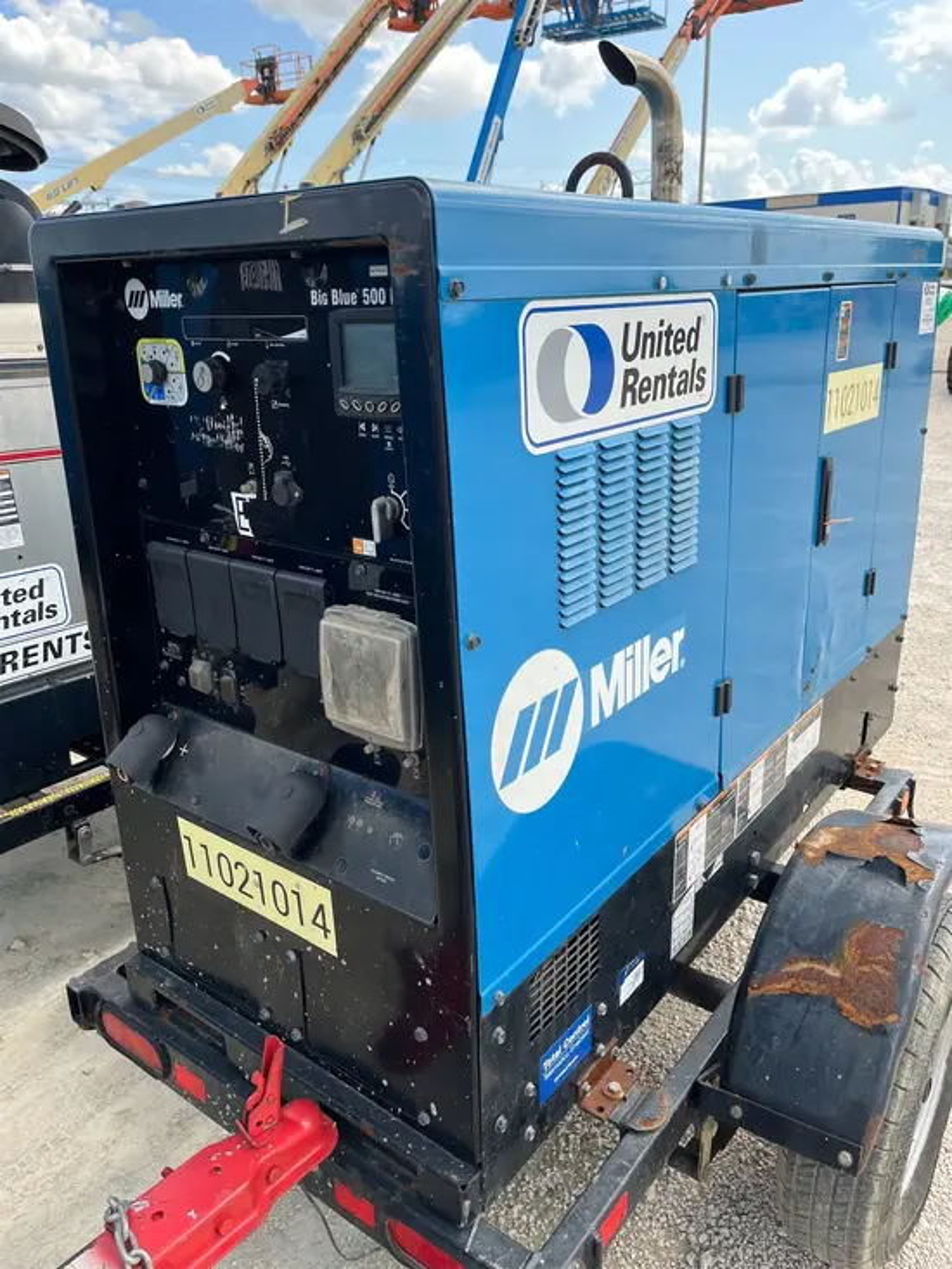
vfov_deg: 67.3
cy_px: 634
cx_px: 476
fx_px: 953
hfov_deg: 53.1
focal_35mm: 26
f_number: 1.6
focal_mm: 5.1
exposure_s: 1/1018
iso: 50
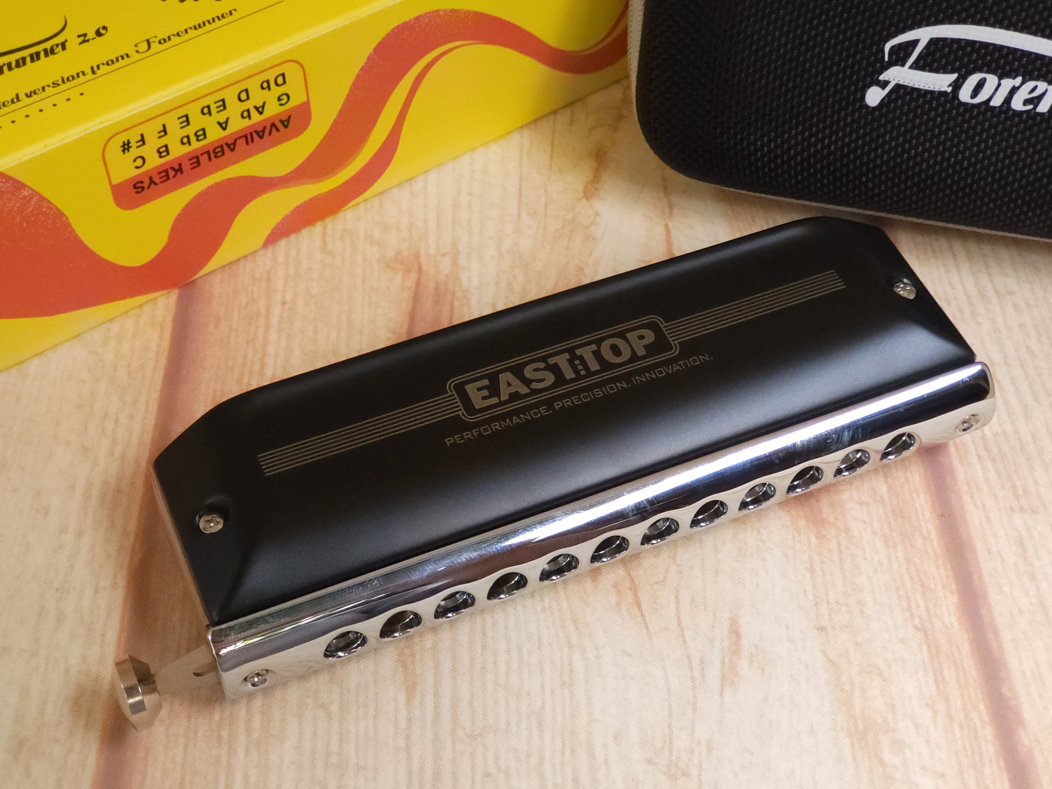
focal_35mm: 52
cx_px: 526
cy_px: 394
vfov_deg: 28.0
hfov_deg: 36.8
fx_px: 1580
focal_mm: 6
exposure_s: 1/750
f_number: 2.4
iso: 500
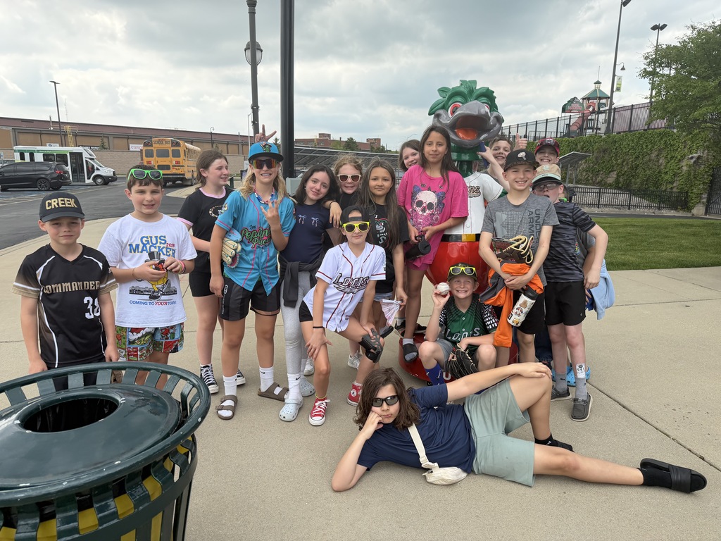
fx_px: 500
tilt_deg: -15.7
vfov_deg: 56.8
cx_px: 360
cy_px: 270
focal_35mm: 24
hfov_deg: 71.6
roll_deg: +1.5
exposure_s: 1/2169
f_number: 1.78
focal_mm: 6.76
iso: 100
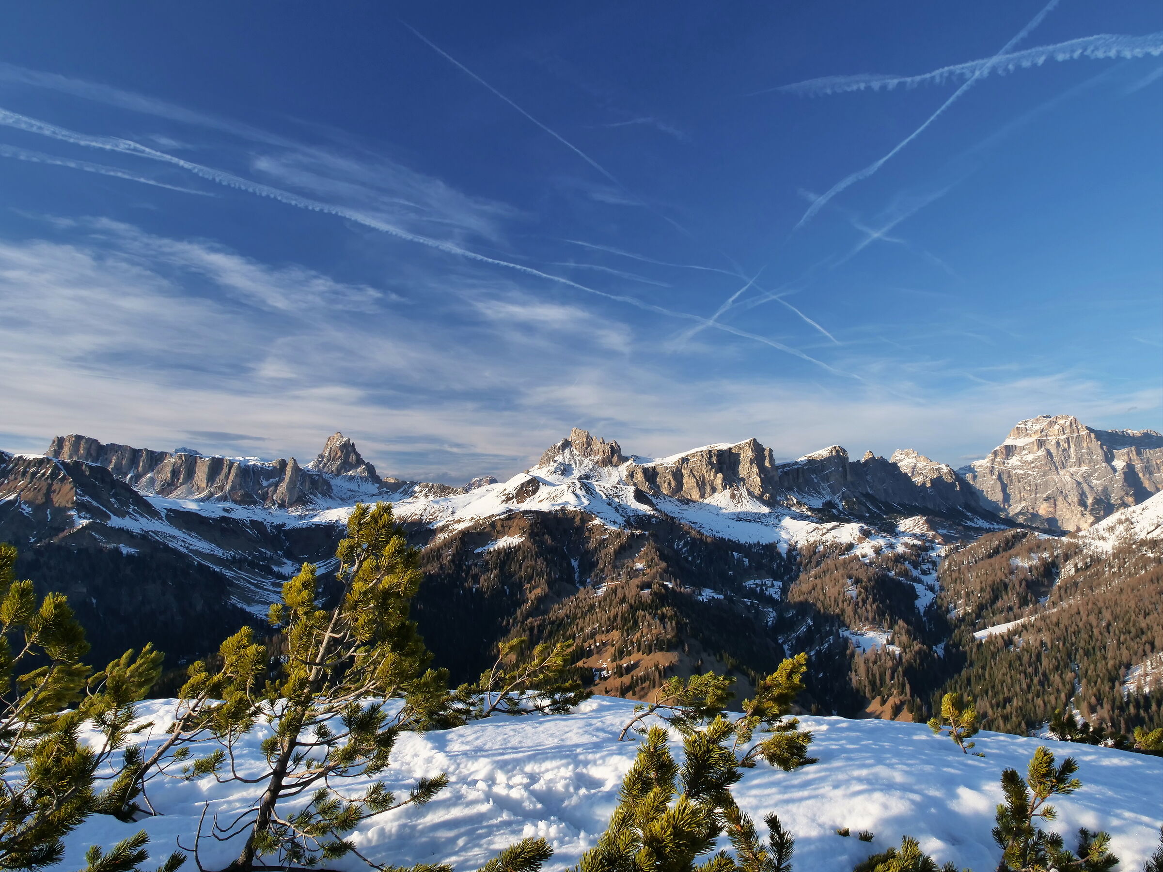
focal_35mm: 24
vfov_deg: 56.8
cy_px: 436
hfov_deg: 71.6
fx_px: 806
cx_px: 582
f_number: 14
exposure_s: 1/50
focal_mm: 12
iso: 200
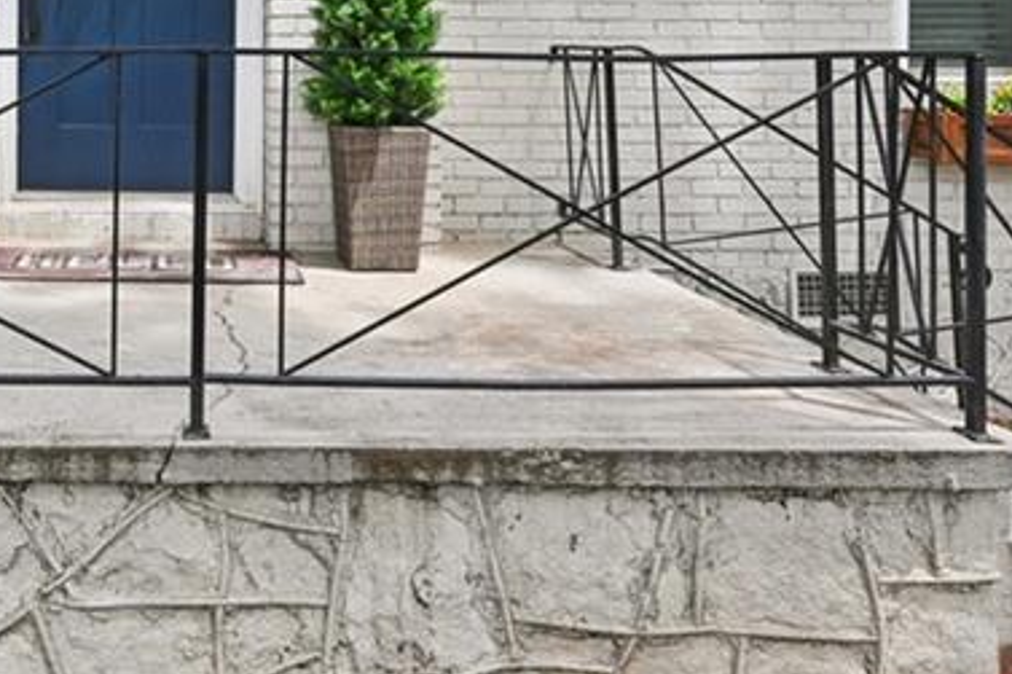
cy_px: 66
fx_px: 1068
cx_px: 137
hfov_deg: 46.6
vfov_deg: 33.2
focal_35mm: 38
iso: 100
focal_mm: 14
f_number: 8
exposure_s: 1/100
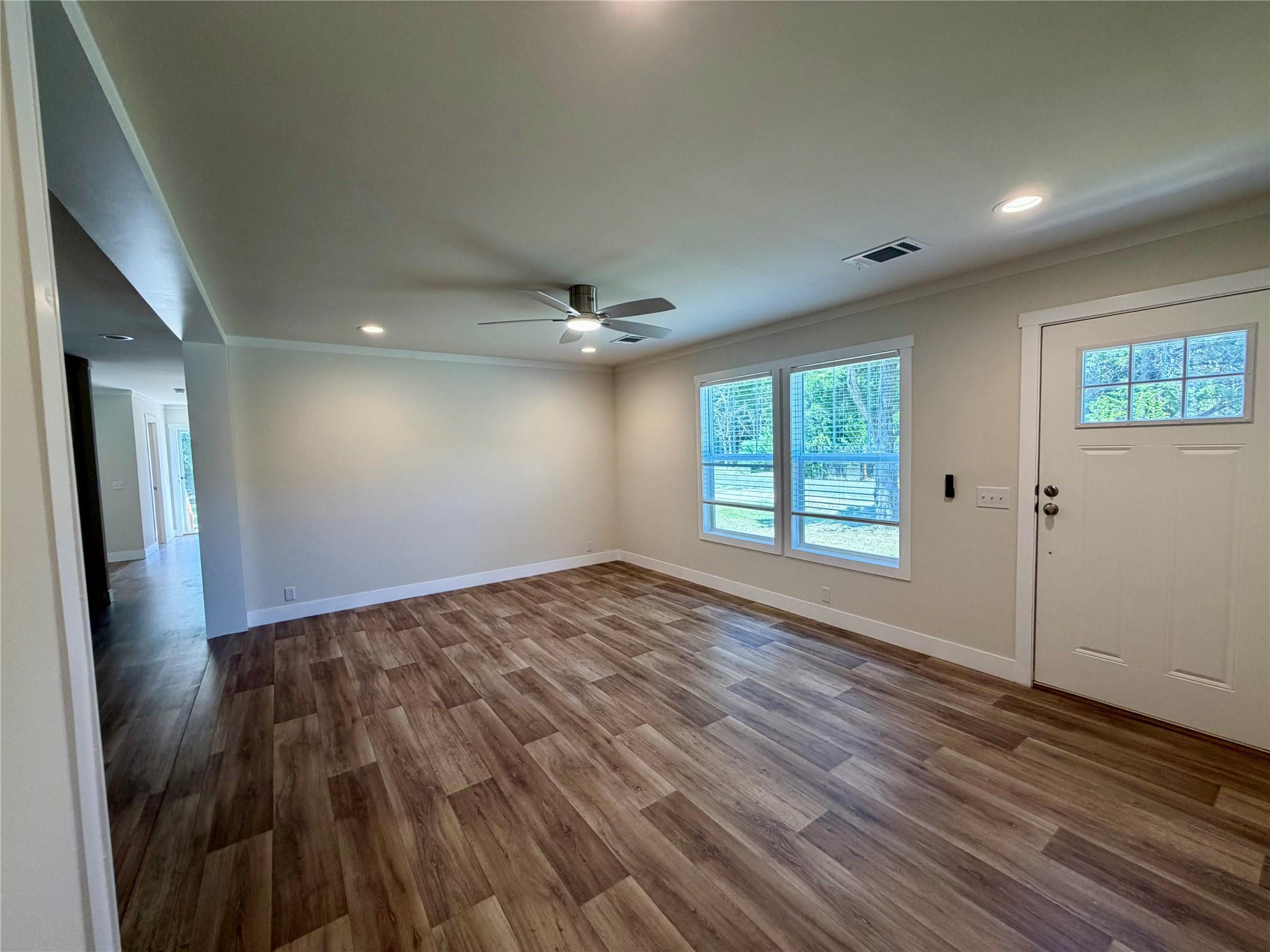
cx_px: 635
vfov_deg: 85.7
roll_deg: +1.7
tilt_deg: -2.6
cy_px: 476
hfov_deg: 102.1
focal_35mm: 14
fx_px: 514
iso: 160
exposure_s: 1/120
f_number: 2.2
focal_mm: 2.22
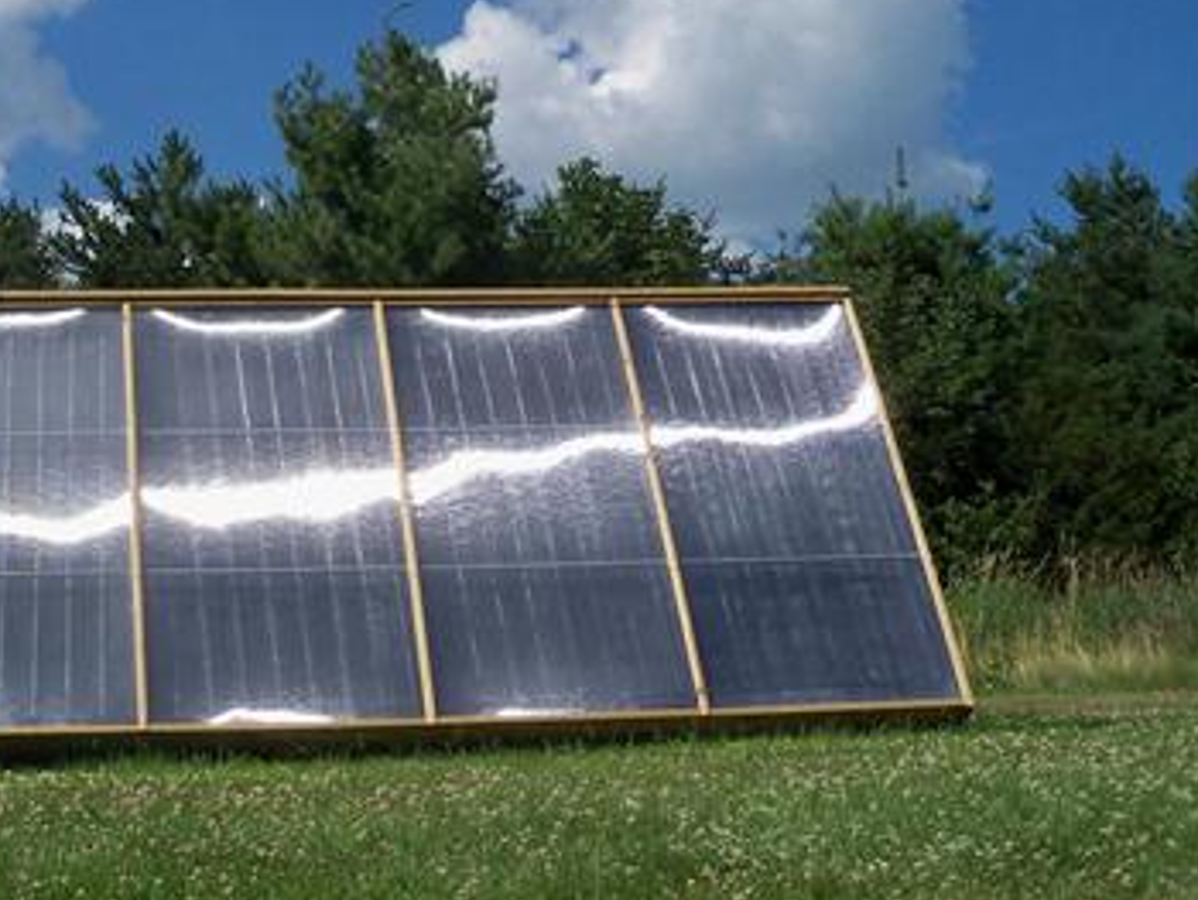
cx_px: 120
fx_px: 2216
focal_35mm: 64
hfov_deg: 29.0
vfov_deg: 23.0
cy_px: 414
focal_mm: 6.2
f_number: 3.5
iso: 80
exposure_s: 1/1250
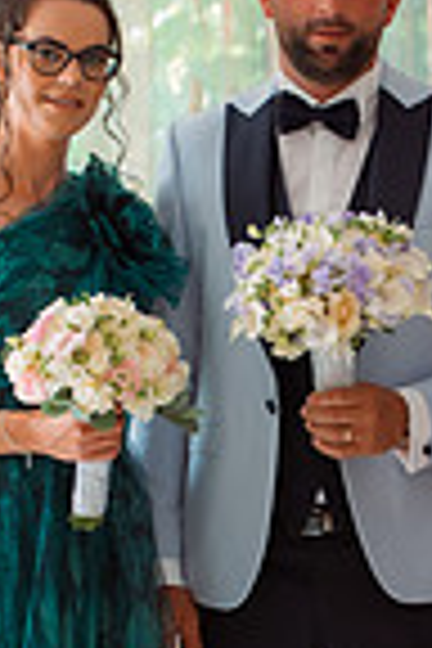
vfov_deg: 9.4
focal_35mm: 219
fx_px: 3942
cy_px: 468
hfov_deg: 6.3
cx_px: 322
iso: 1000
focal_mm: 70
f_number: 4
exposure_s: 1/250
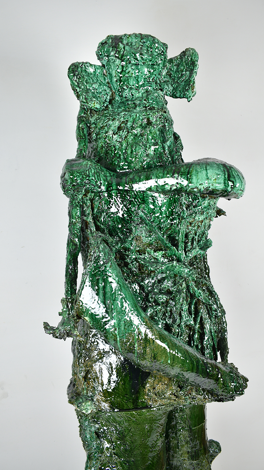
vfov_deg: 61.0
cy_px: 232
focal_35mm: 32
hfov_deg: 36.7
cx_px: 135
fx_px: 398
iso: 100
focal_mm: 20
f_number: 5
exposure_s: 1/10
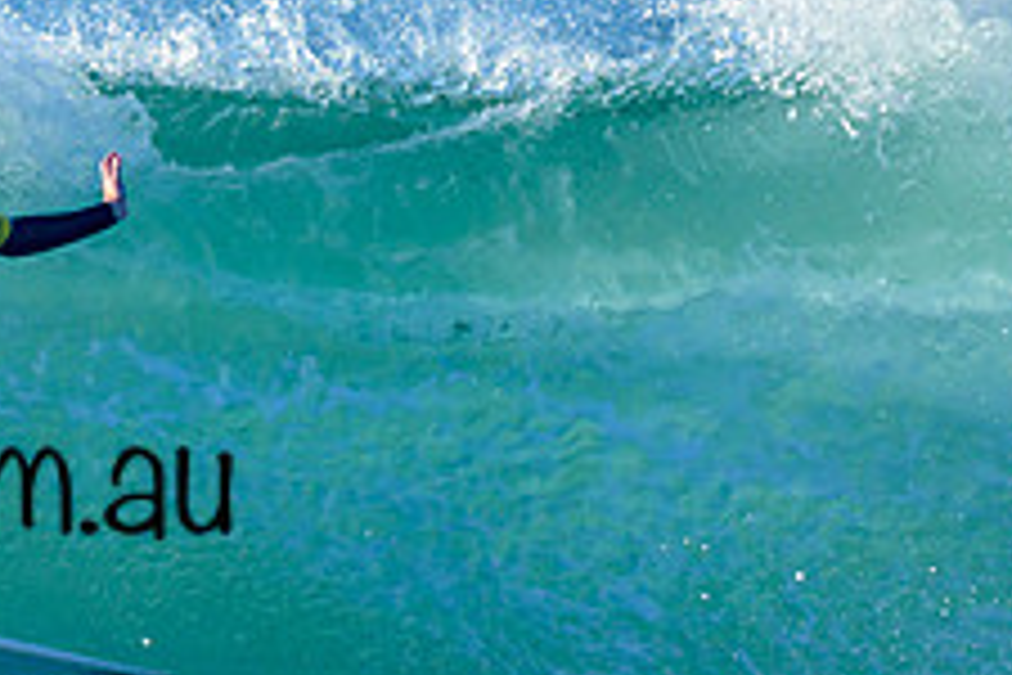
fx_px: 79604
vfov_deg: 0.5
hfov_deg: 0.7
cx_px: -141
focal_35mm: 2832
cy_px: 425
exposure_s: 1/2000
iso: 360
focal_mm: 800
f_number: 6.3
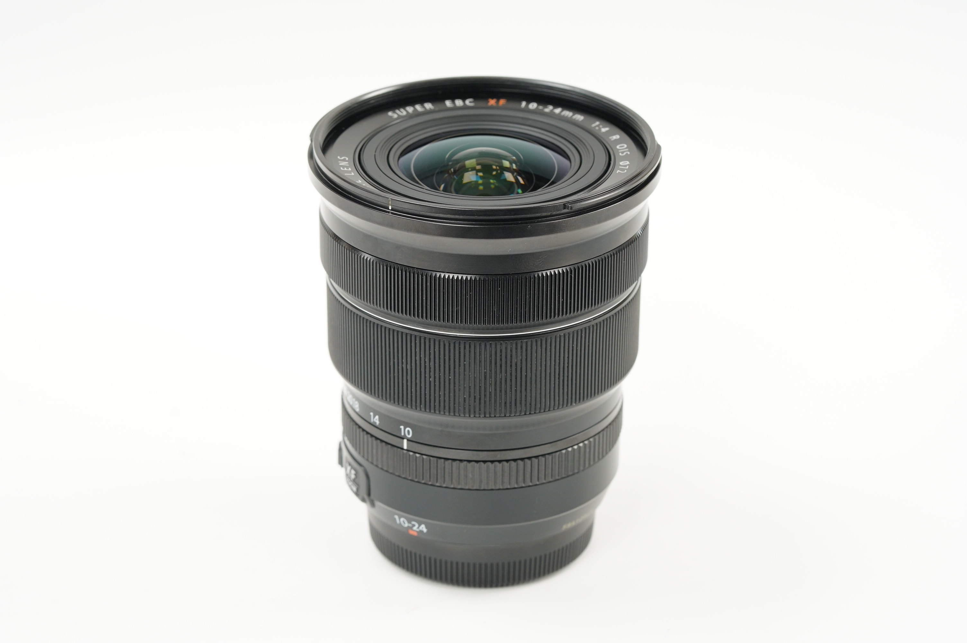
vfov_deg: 15.2
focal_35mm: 90
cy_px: 322
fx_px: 2415
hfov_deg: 22.6
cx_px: 484
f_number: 10
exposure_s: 1/10
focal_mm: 90
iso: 1000
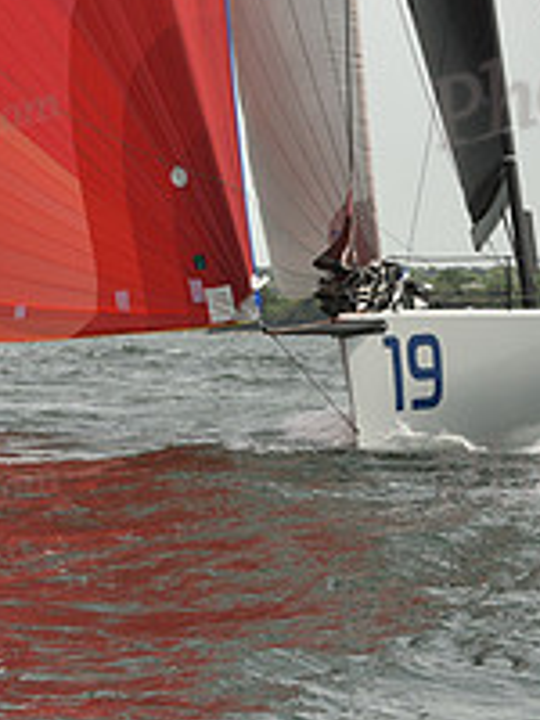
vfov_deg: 8.4
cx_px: 248
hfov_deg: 6.3
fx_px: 4930
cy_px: 293
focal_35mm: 237
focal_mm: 85
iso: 400
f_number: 11
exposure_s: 1/1000
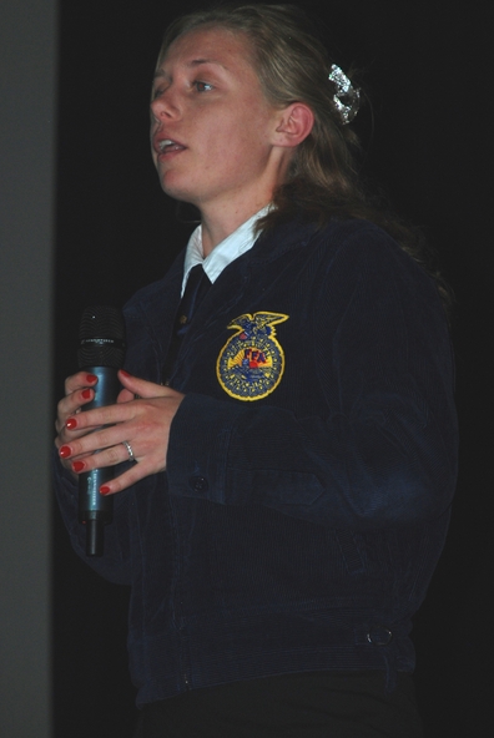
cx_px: 196
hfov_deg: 5.4
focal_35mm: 257
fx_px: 5270
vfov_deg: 8.0
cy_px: 310
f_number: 5.6
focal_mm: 135
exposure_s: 1/60
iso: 220
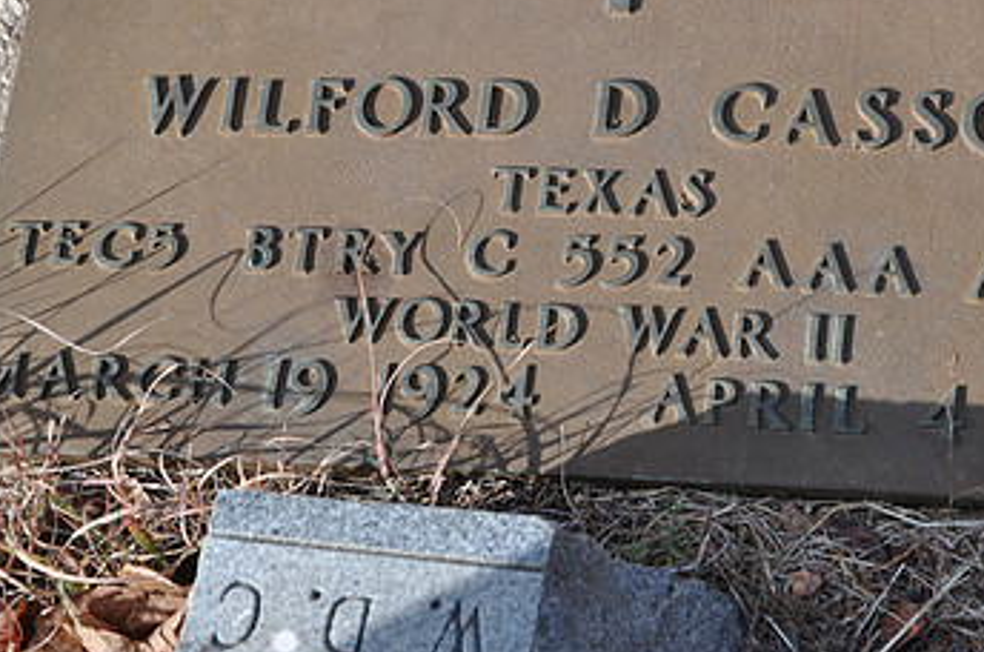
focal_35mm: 114
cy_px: 162
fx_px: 3106
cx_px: 638
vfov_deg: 12.0
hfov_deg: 18.0
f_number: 6.3
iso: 200
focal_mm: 45
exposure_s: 1/160
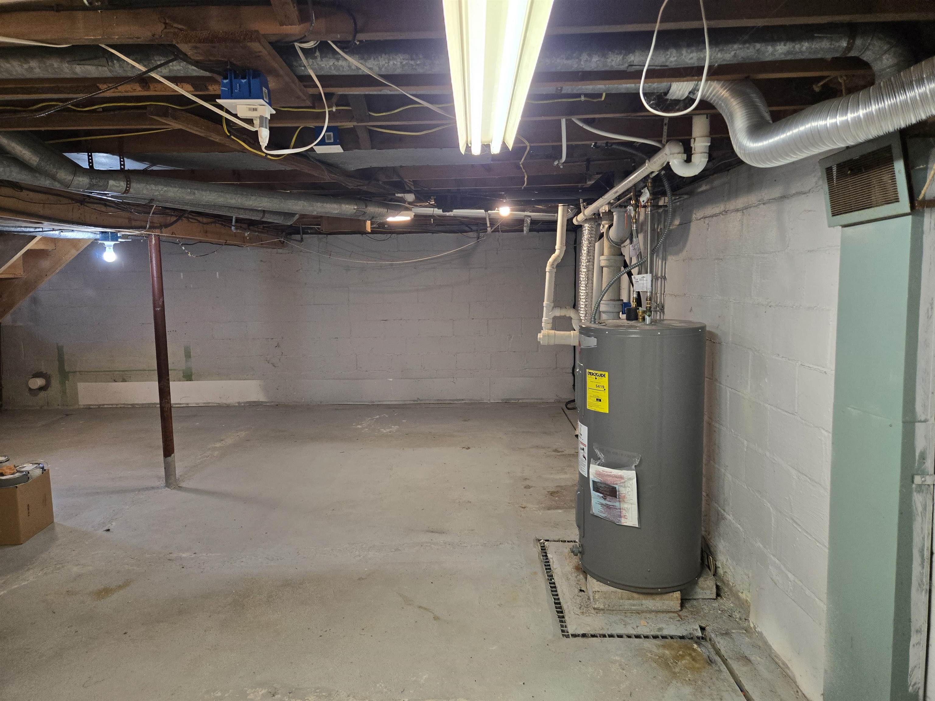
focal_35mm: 23
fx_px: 621
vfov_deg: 58.9
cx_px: 468
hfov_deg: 73.9
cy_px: 350
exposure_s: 1/120
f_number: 1.8
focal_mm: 5.4
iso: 200
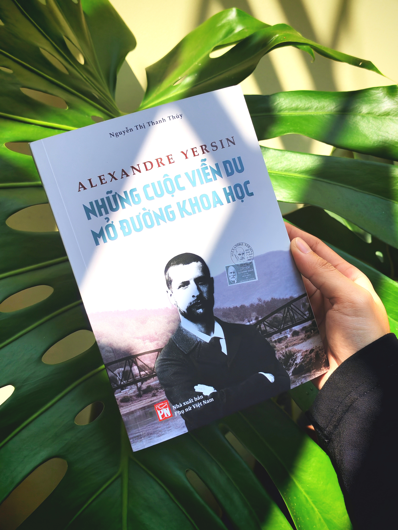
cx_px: 199
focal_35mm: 40
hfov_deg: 36.0
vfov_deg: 46.8
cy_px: 265
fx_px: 613
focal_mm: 6.12
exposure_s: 1/640
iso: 50
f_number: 1.9
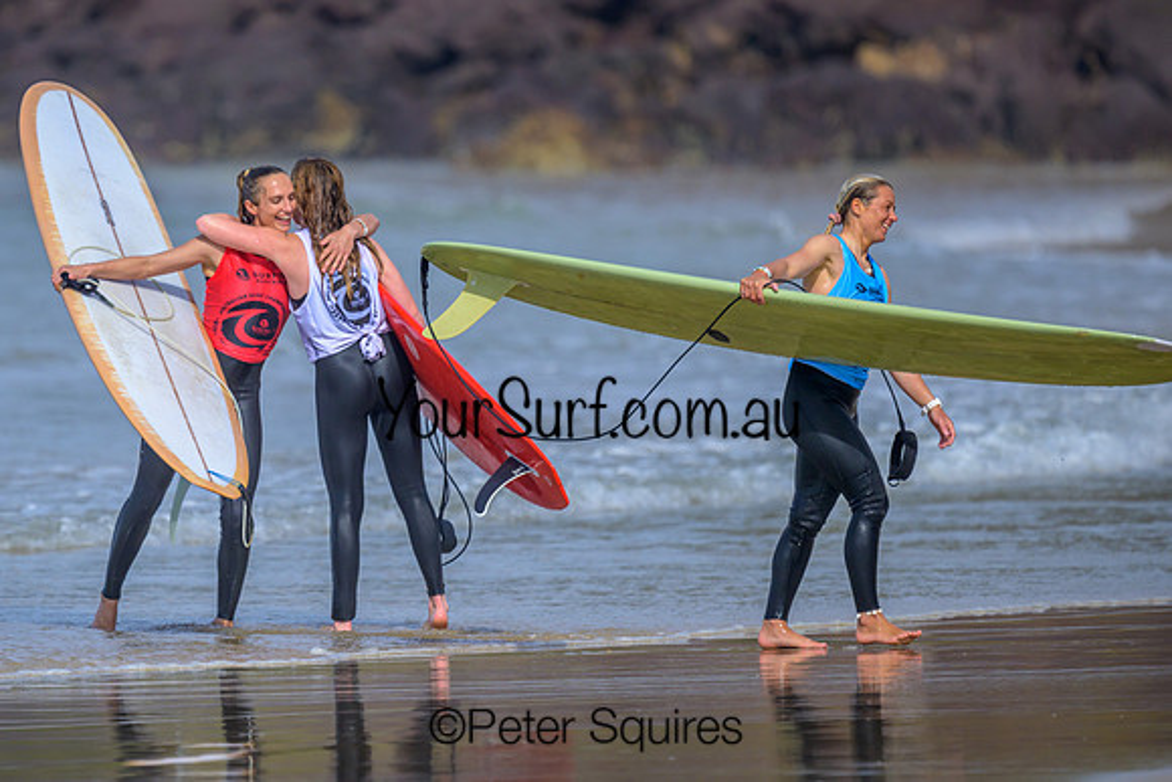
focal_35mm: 1012
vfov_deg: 1.4
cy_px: 423
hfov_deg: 2.0
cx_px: 431
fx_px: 32947
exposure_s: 1/2000
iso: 250
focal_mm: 800
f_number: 6.3
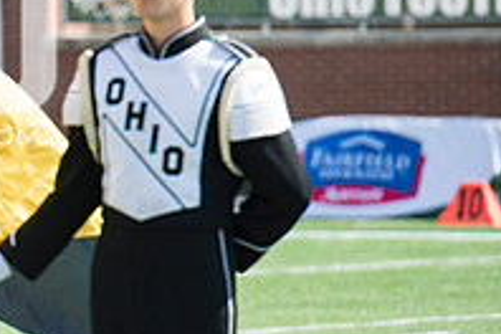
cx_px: -134
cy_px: 46
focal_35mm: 585
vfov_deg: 2.3
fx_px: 8141
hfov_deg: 3.5
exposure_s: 1/1000
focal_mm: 200
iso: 200
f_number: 4.5
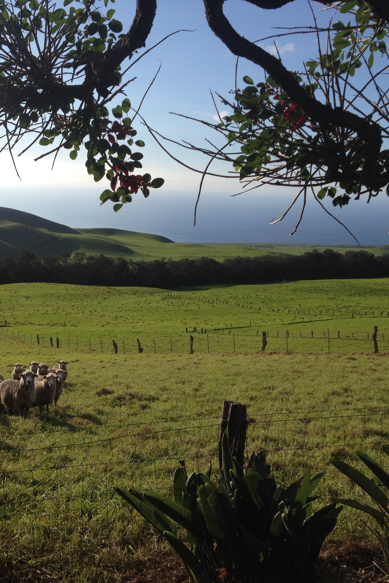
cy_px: 291
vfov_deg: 40.3
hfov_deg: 27.4
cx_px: 128
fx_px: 794
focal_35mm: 49
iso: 50
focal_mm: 4.28
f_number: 2.4
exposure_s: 1/2404
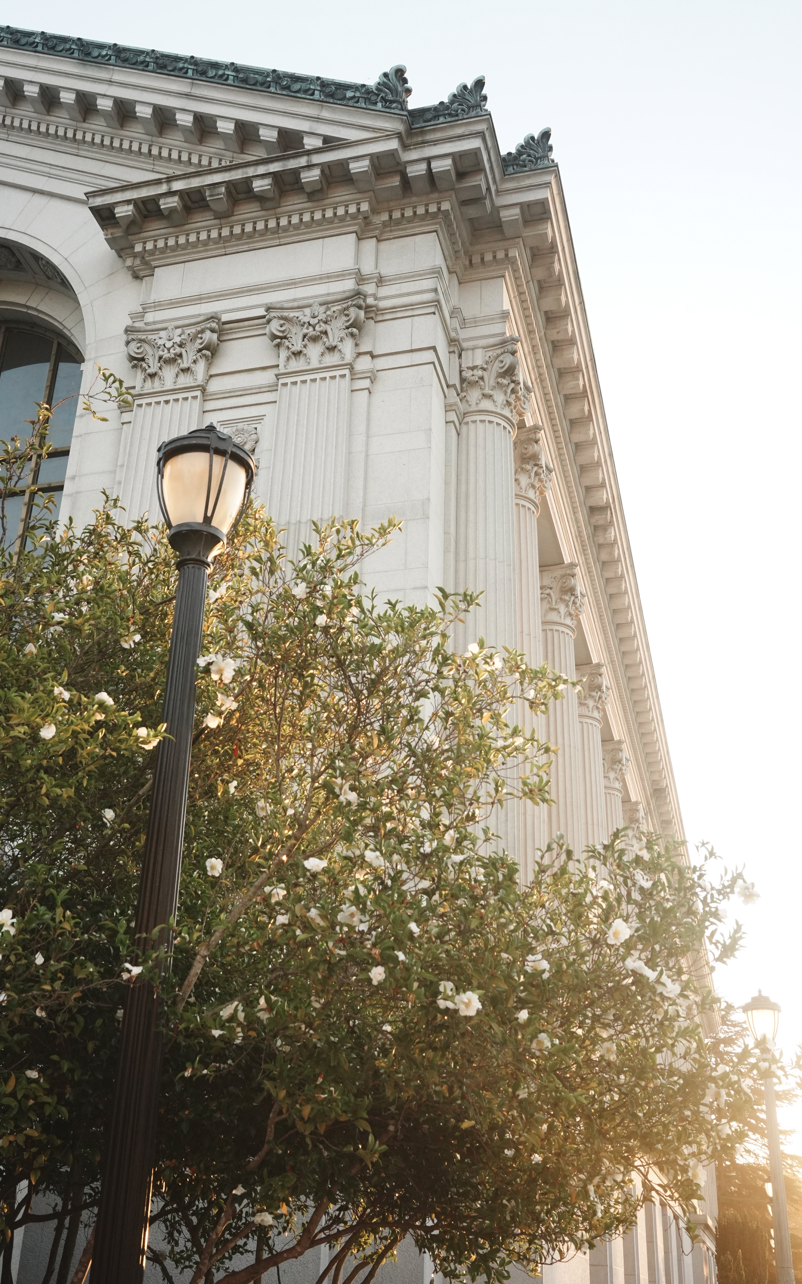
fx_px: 1259
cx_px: 371
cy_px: 644
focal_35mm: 36
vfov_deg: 54.0
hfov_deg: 35.3
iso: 1600
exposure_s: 1/200
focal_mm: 35
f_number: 8
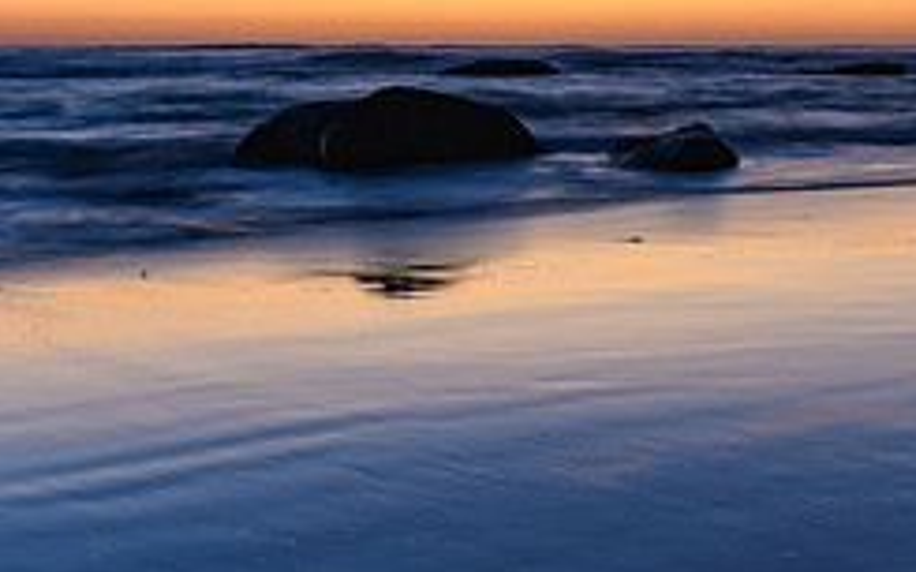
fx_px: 1522
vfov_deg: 21.3
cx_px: 595
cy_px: 253
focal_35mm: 61
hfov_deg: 33.3
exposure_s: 2.5
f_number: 8
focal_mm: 16
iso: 50
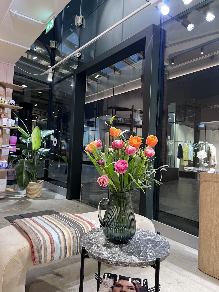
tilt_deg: +2.3
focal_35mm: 26
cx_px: 110
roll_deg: -2.0
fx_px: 219
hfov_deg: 53.1
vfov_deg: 67.3
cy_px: 146
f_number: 1.6
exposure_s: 1/50
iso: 80
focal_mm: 5.1
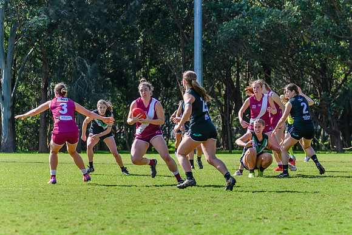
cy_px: 107
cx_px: 196
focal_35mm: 194
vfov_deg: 7.1
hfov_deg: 10.6
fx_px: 1901
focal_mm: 170
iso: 800
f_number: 6.3
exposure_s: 1/1250
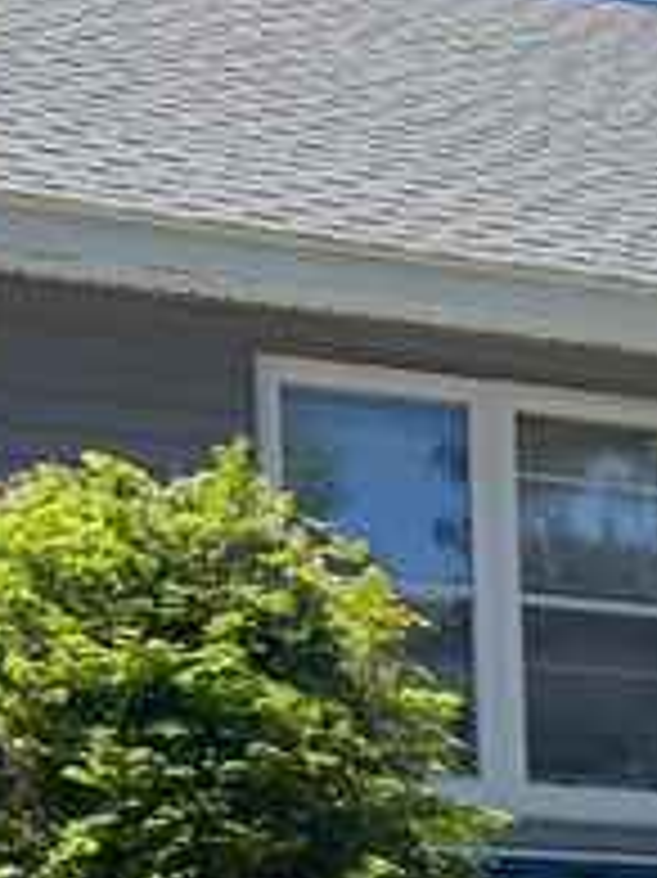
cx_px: 1062
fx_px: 2508
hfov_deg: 13.8
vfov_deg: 17.4
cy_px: 1407
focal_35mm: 99
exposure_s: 1/855
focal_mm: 3
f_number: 1.8
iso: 16
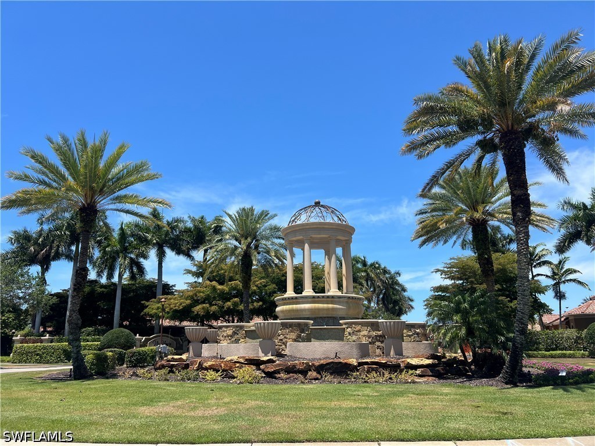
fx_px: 447
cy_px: 223
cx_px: 298
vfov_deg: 53.1
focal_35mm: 26
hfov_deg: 67.3
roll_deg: +0.3
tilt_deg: +15.0
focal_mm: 5.7
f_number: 1.5
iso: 50
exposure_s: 1/3571
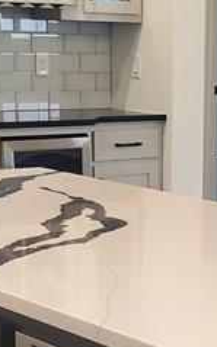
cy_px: 277
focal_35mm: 118
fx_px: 1119
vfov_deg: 17.5
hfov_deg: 10.9
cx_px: 234
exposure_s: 1/60
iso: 250
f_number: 2.4
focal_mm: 4.3
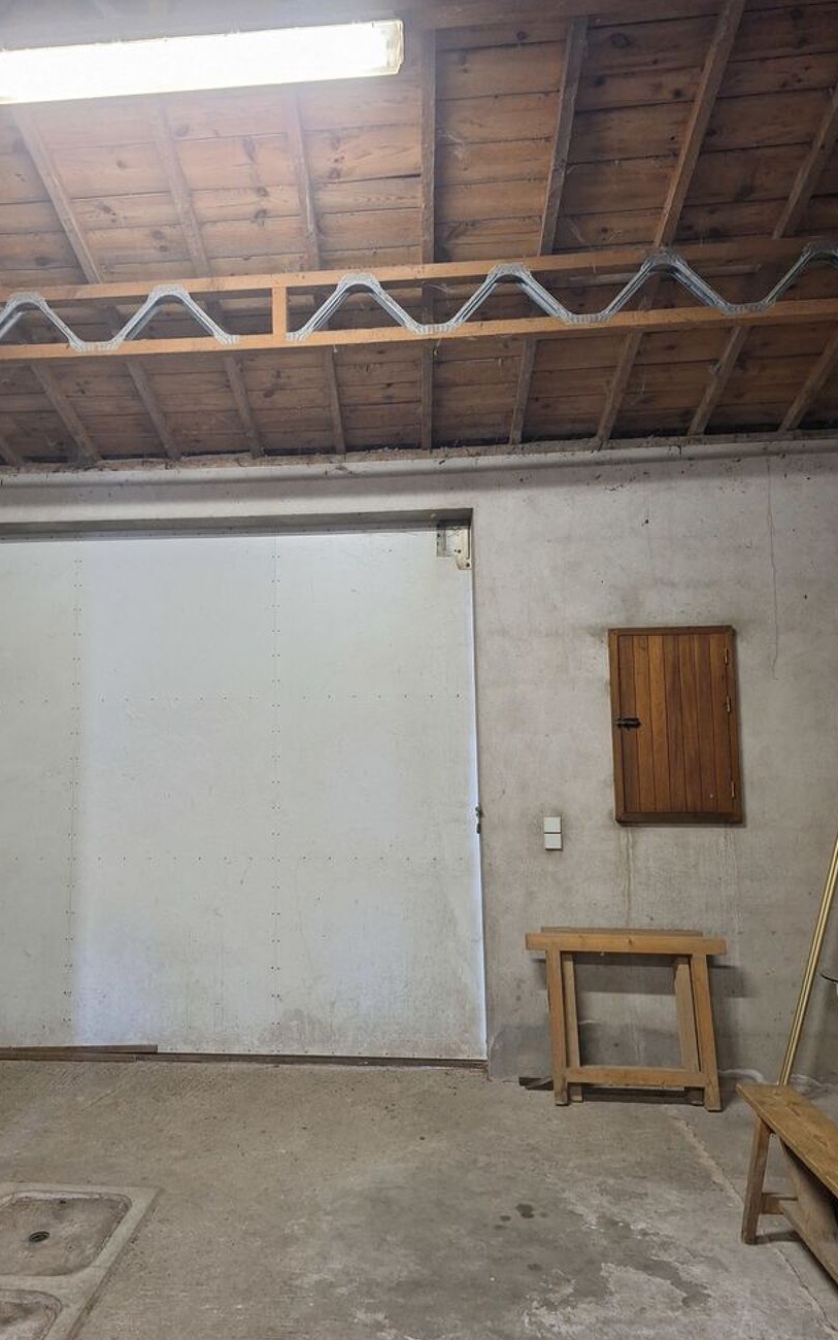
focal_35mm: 25
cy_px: 663
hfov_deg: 49.0
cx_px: 335
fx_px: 913
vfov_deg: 72.5
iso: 200
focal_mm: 5.54
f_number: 1.8
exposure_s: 1/33
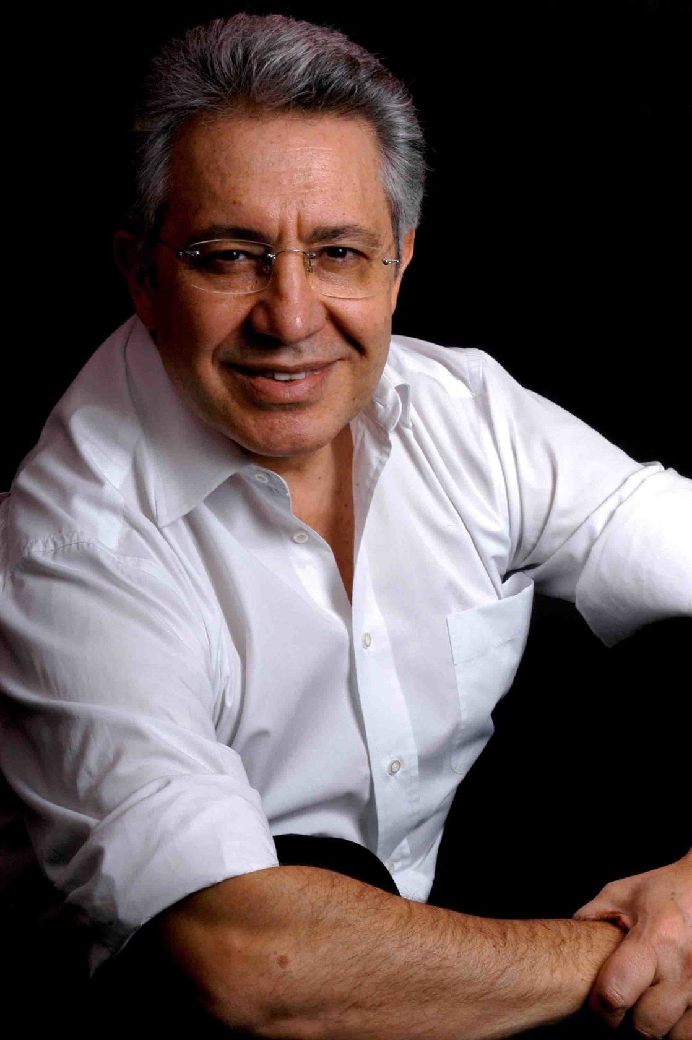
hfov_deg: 13.0
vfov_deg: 19.5
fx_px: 3032
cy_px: 520
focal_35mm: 105
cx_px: 346
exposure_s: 1/160
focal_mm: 70
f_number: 20
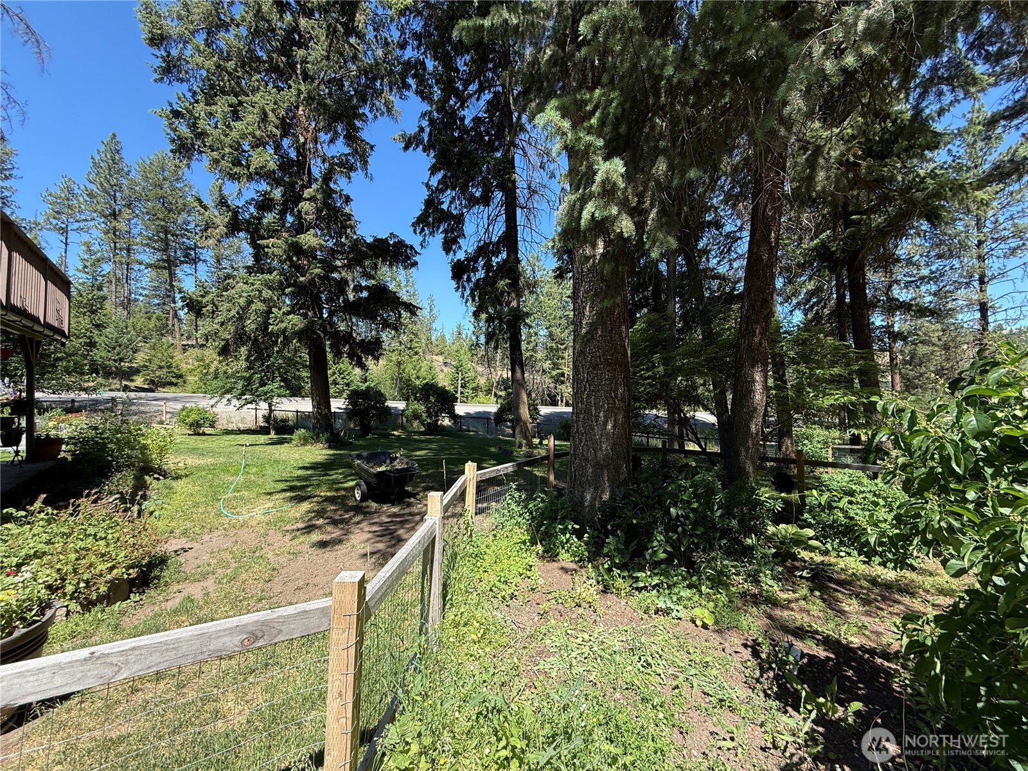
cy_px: 386
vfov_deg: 85.7
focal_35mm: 14
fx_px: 416
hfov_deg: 102.1
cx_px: 514
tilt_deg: +2.0
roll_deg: +0.3
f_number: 2.2
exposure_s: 1/559
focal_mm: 2.22
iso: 64
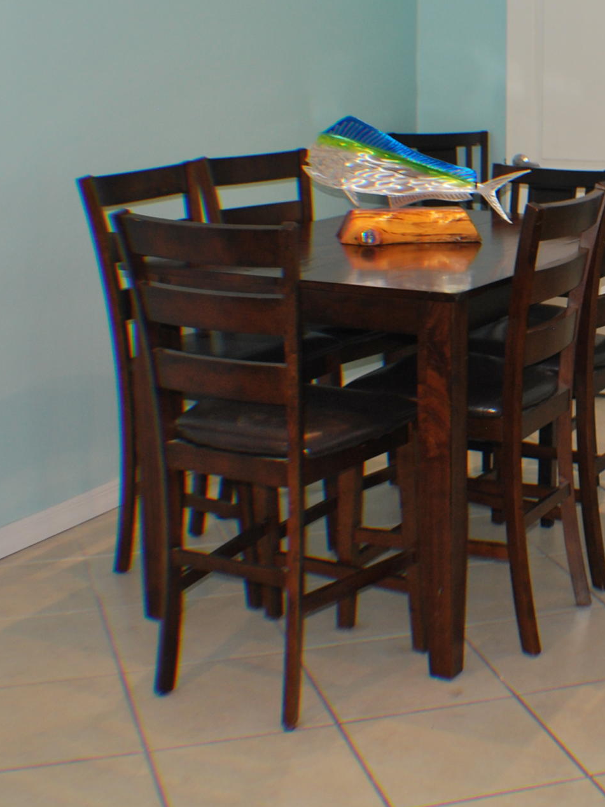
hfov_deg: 17.5
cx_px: 635
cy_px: 261
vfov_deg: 23.7
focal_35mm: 82
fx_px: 1911
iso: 200
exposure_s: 1/60
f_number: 4.2
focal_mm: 24
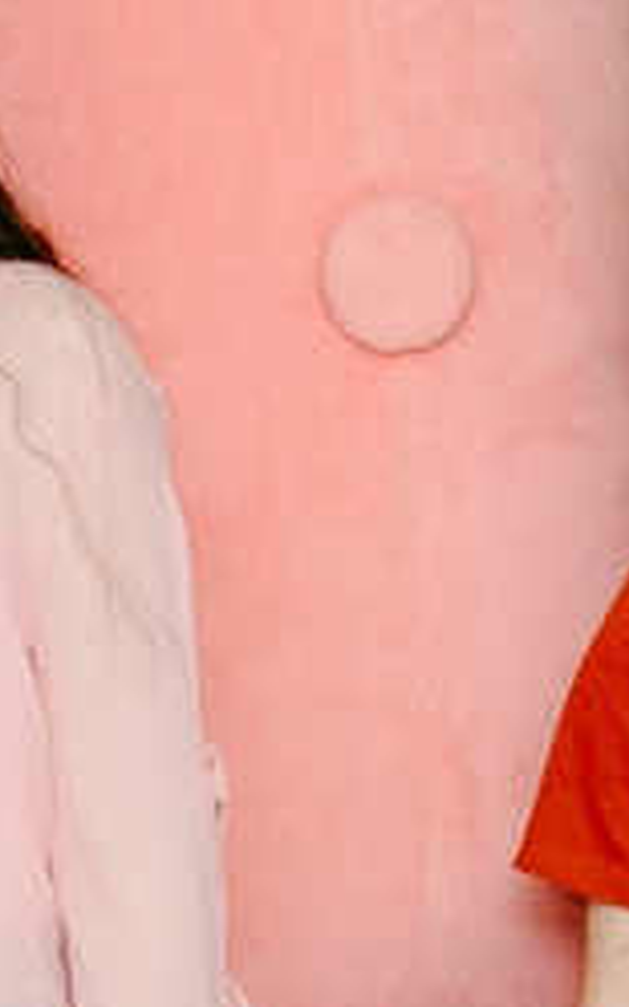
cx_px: 1806
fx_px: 7762
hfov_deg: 4.5
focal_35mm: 283
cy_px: 305
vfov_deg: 7.4
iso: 100
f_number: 4
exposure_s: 1/160
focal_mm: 24
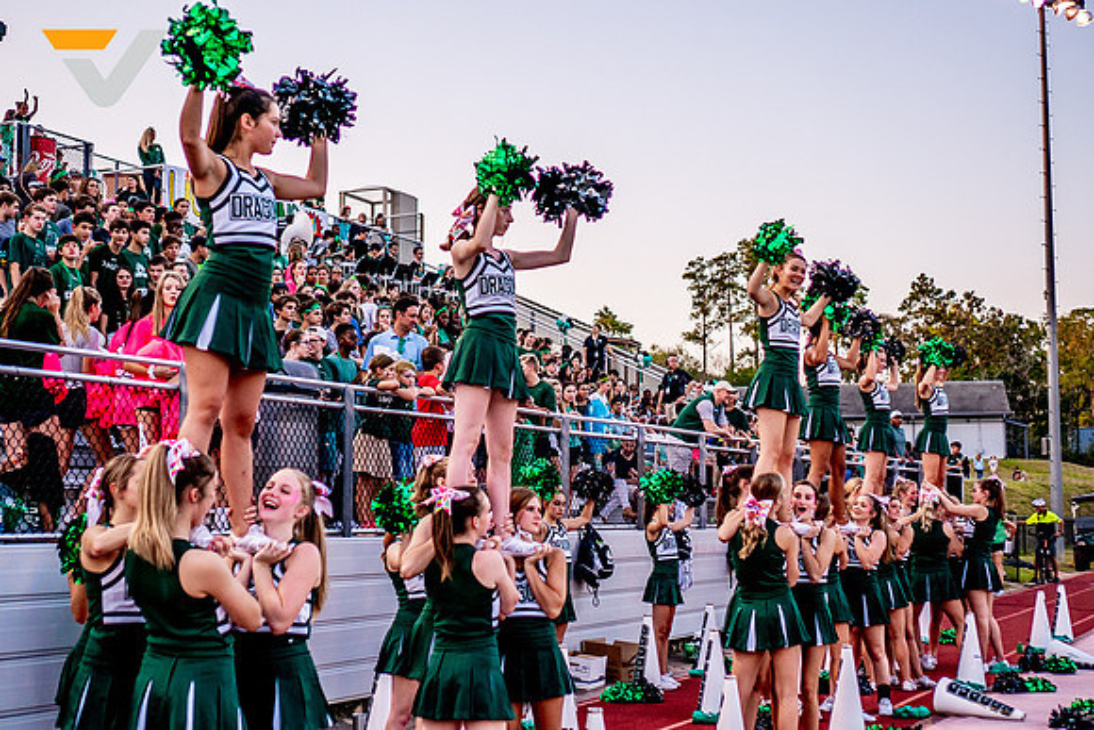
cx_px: 547
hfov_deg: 38.2
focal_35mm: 52
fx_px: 1581
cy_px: 365
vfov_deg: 26.0
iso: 400
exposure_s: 1/1500
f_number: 2.4
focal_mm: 35
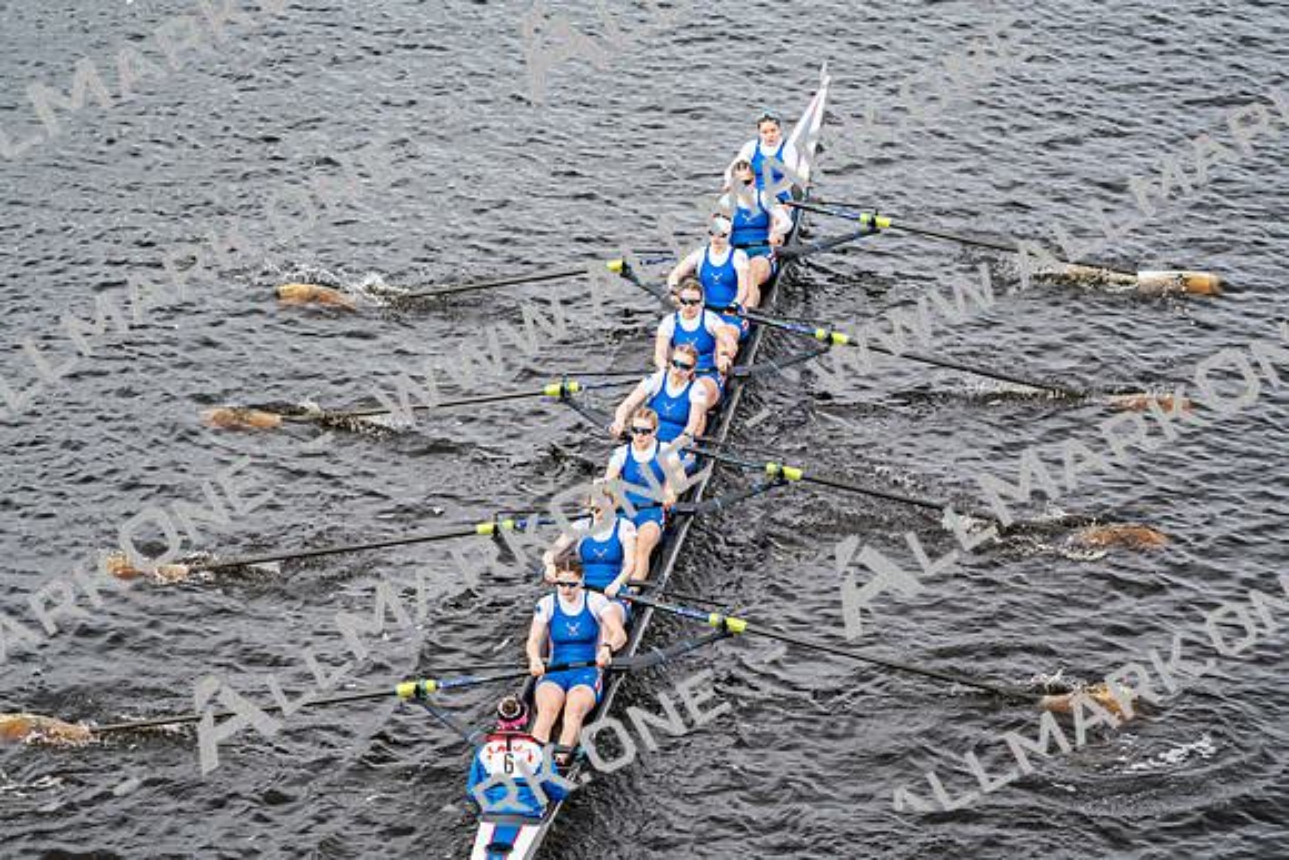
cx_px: 644
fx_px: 5623
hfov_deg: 13.1
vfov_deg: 8.7
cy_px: 430
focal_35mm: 157
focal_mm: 157
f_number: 2.8
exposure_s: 1/2000
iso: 400
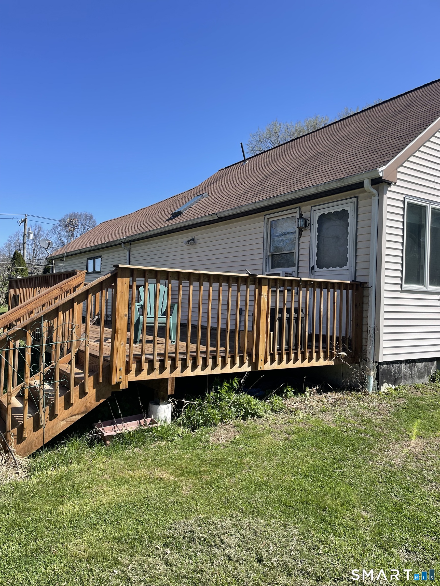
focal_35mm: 26
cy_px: 293
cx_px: 220
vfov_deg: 67.3
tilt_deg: +1.6
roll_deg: -2.7
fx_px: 441
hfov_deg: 53.1
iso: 32
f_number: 1.6
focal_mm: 4.2
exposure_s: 1/2132
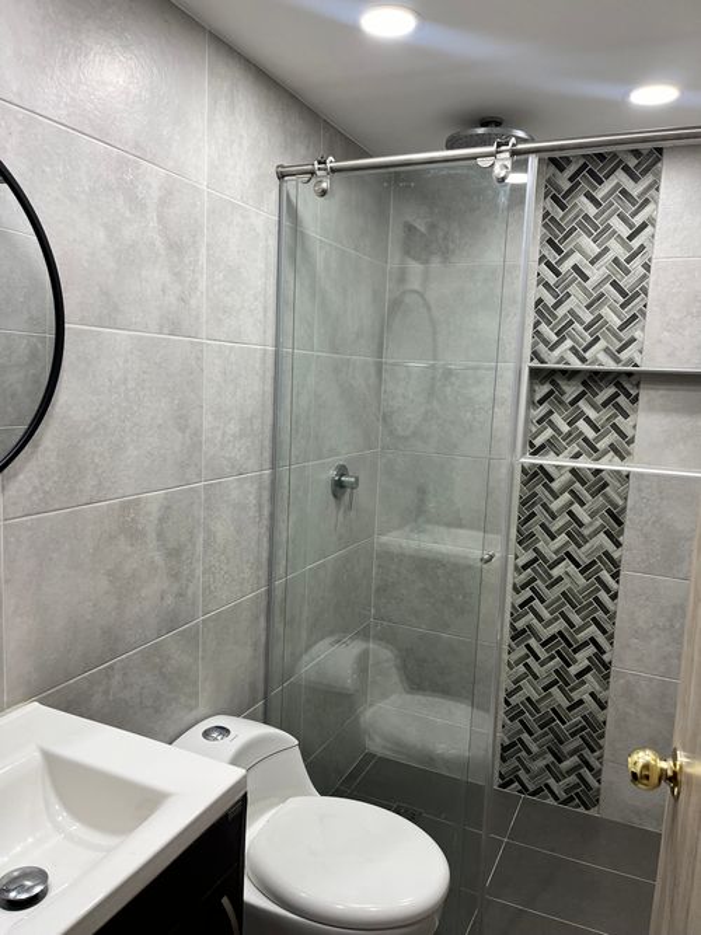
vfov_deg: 67.3
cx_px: 350
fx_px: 702
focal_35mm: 26
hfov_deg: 53.0
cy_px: 468
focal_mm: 5.1
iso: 125
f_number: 1.6
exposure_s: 1/120
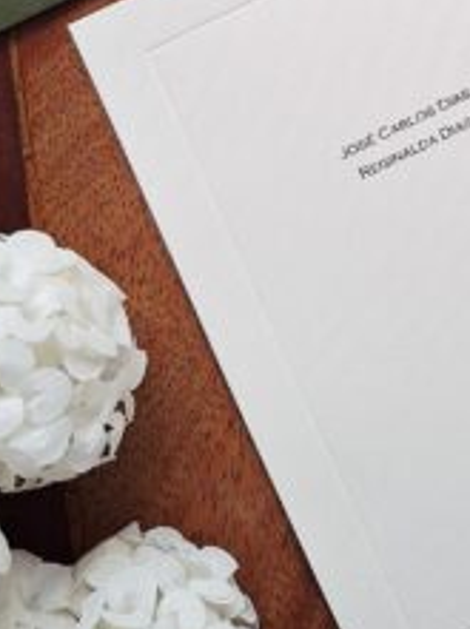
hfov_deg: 19.3
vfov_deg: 24.8
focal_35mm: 73
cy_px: -74
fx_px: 1325
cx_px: 520
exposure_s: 1/40
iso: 50
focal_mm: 5.54
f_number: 1.8
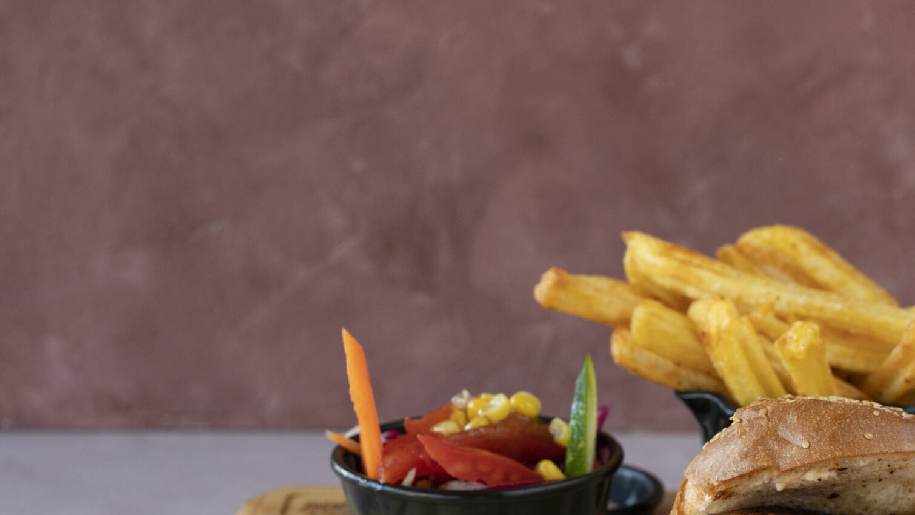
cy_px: 429
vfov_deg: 8.0
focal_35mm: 151
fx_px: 3663
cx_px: 771
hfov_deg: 14.1
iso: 1000
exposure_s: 1/125
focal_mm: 85
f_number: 6.7
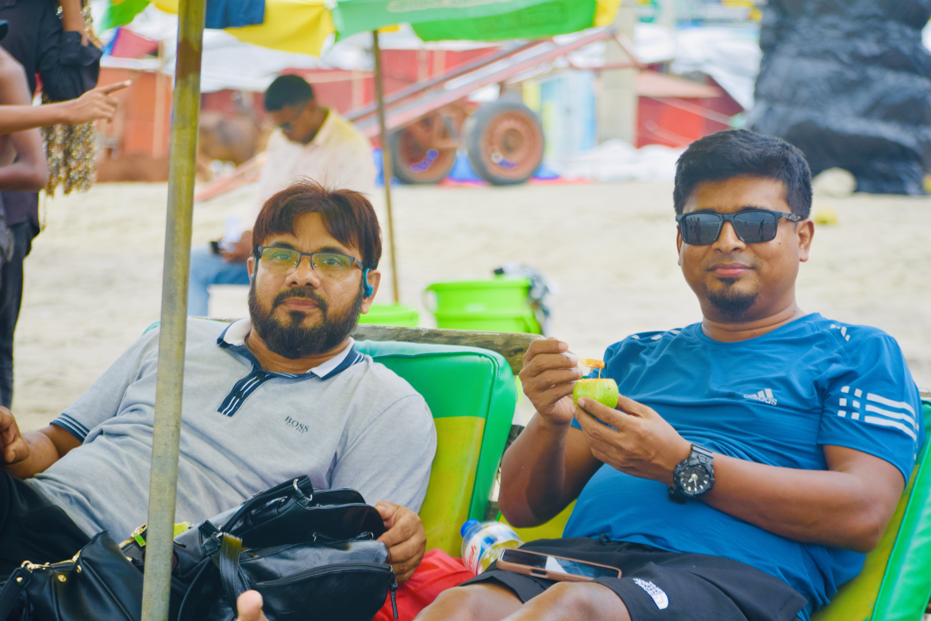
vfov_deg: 9.6
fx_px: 3685
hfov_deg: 14.4
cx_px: 466
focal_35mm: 142
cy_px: 310
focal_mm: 95
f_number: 7.1
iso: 320
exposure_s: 1/500
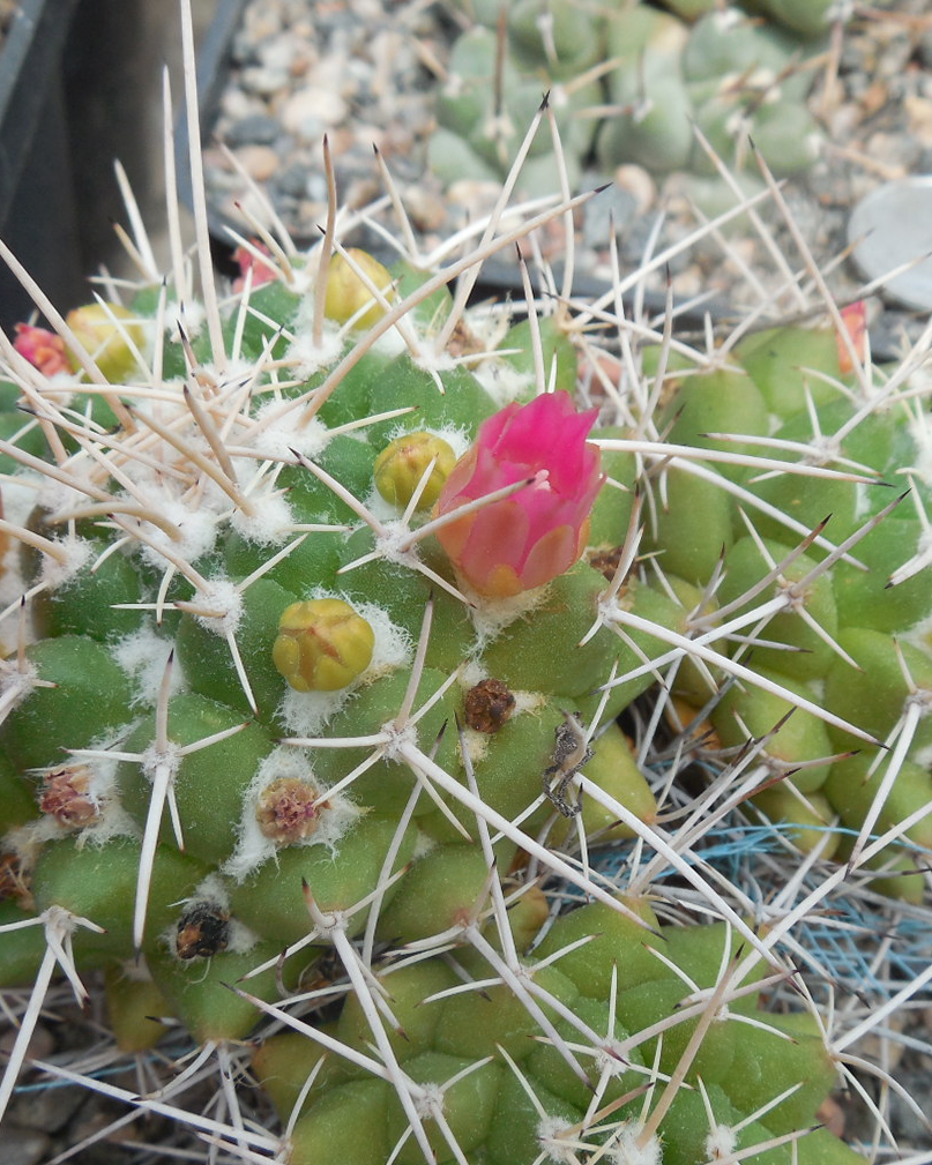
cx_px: 524
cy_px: 647
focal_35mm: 48
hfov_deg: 31.4
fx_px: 1655
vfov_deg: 38.7
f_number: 3.6
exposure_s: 1/320
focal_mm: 5.6
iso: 125
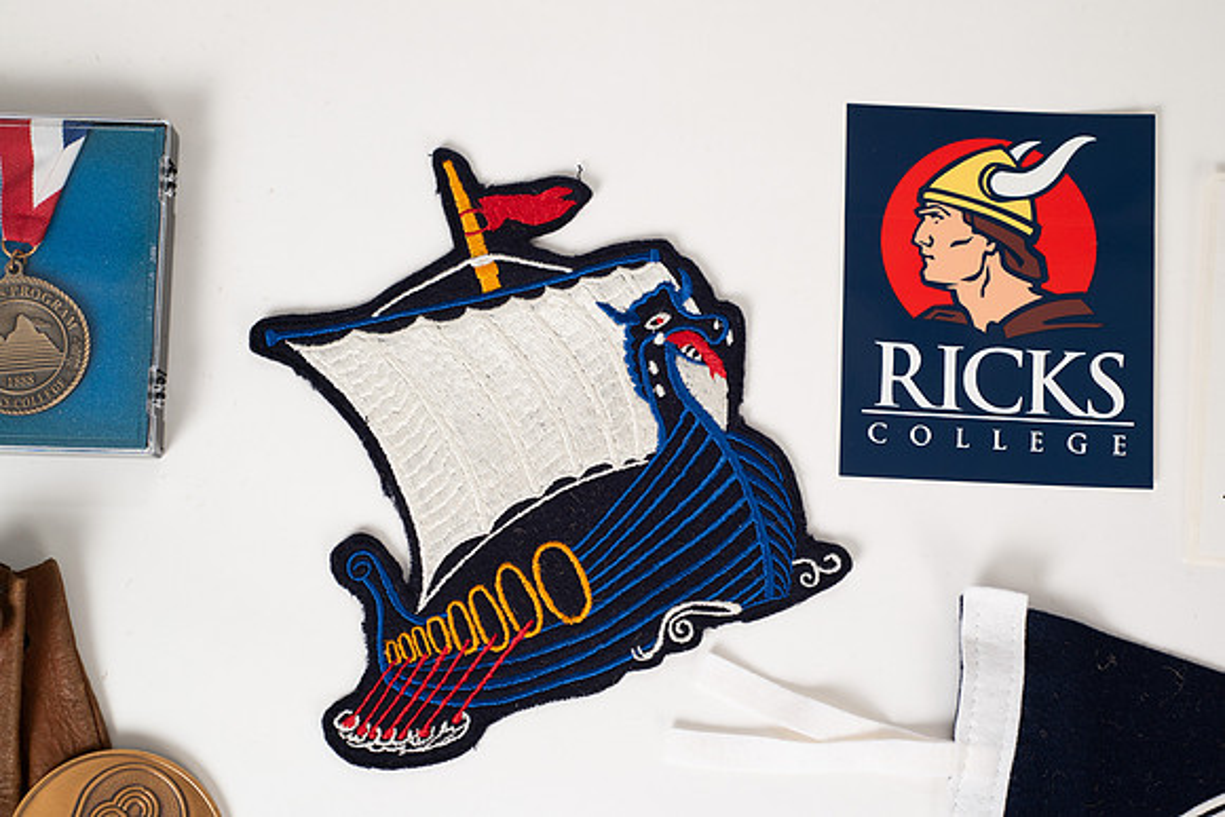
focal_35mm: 50
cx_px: 612
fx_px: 1702
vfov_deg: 27.0
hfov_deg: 39.6
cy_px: 408
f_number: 6.3
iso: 200
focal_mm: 50
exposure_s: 1/125
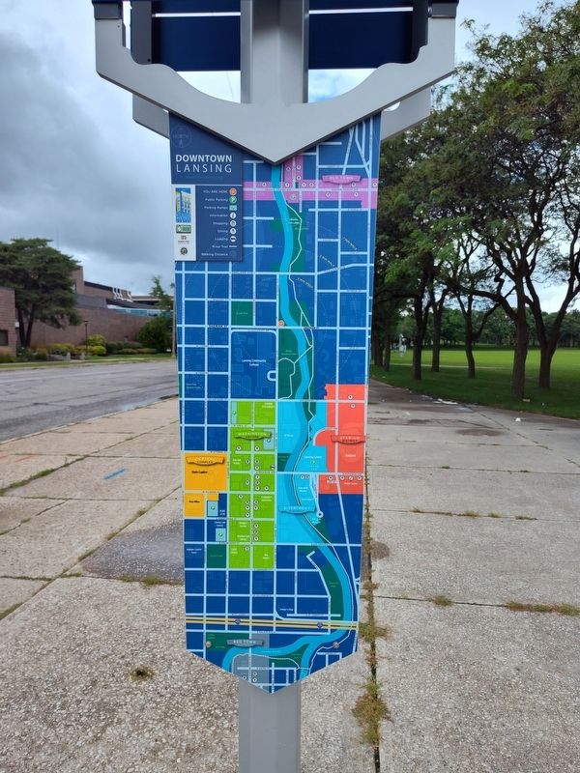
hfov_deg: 58.9
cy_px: 386
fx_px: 514
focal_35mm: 23
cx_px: 290
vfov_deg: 73.9
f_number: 1.8
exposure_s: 1/1508
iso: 100
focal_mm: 5.56
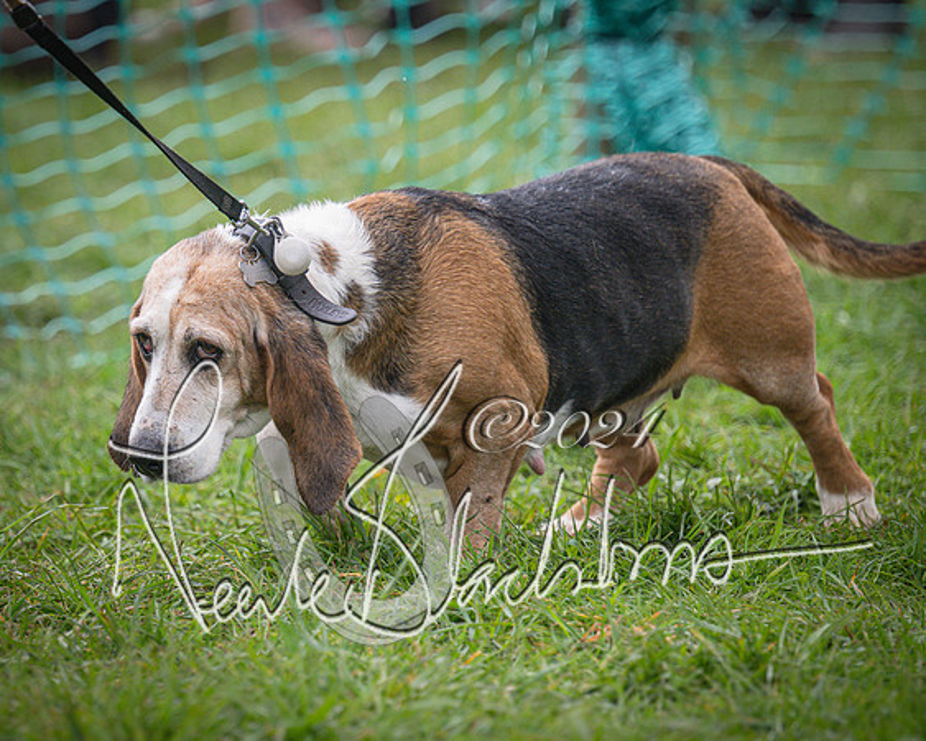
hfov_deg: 5.8
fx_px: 9138
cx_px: 142
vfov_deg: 4.6
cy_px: 428
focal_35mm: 334
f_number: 4
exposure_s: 1/2500
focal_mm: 210
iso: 1250
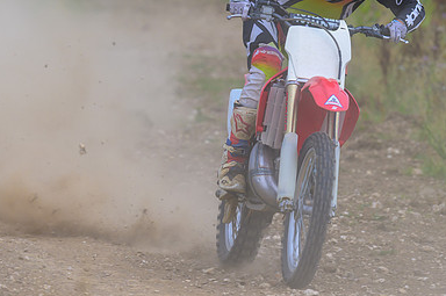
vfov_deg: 2.8
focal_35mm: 494
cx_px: 266
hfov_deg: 4.2
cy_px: 85
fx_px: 6112
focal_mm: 200
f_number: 4
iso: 64
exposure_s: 1/400
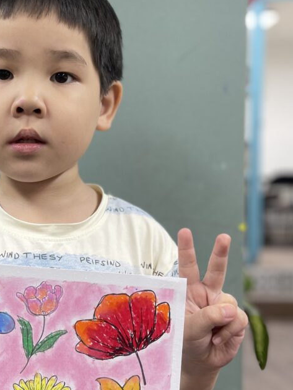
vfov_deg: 34.9
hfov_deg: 25.8
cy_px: 202
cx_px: 34
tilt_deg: -2.6
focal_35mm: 55
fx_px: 620
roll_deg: +0.5
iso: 80
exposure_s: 1/100
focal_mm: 5.1
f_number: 1.6
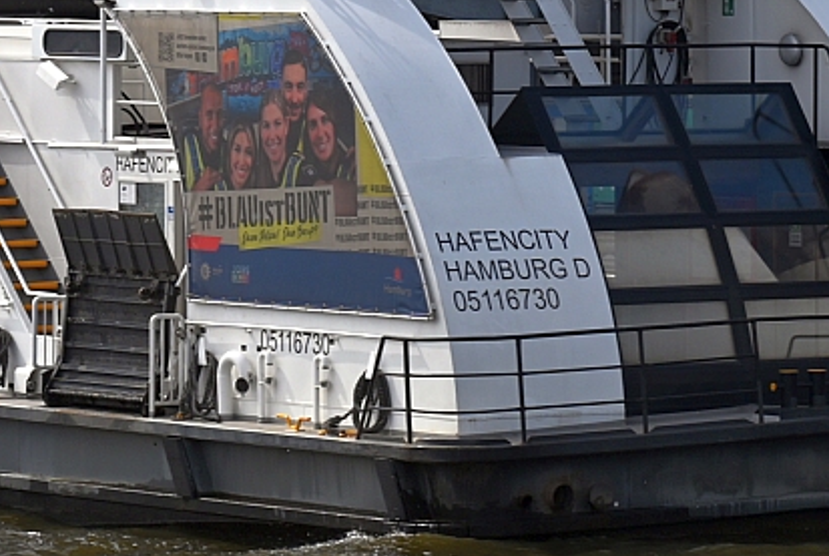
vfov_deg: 6.5
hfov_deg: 9.6
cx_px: 203
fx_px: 4914
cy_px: -15
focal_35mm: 213
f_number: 7.1
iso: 100
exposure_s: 1/400
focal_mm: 86
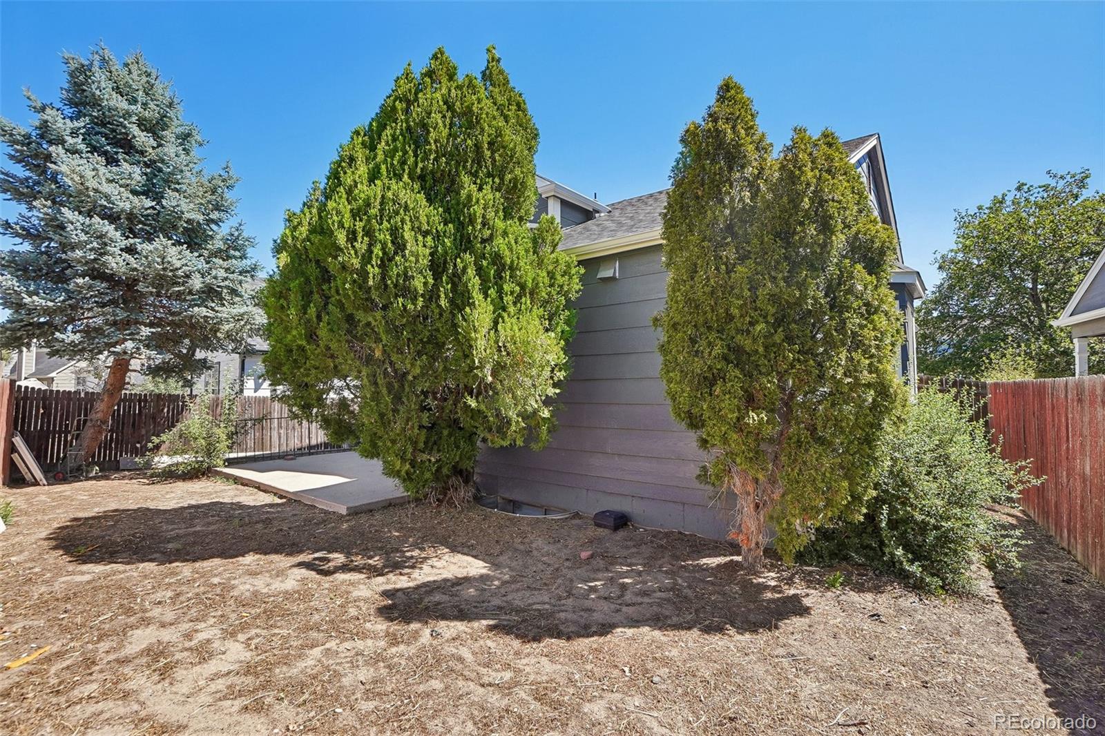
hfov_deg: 100.4
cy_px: 368
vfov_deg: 77.3
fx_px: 460
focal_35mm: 15
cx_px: 552
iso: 100
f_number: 8
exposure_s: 1/60
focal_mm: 10
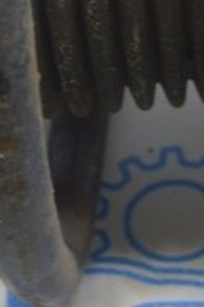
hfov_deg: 5.3
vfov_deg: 7.8
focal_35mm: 259
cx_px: -57
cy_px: -143
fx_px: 2209
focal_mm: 32
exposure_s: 1/20
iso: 400
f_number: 5.6
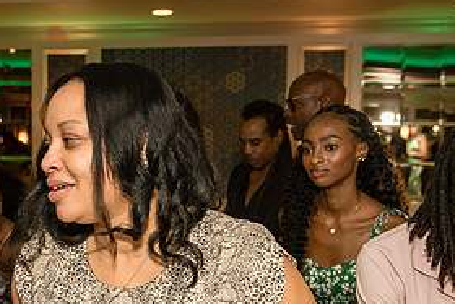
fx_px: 923
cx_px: 150
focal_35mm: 73
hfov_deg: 27.5
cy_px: 267
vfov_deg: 18.4
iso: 1600
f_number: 3.5
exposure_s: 1/200
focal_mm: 32
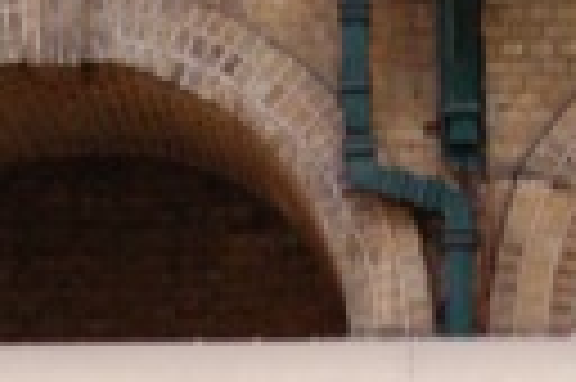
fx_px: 2756
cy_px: 510
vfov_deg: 7.8
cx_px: 414
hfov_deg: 11.9
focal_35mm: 172
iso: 1600
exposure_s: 1/200
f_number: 7.1
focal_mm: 23
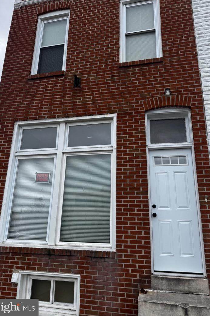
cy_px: 152
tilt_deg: +19.0
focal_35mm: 26
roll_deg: -1.7
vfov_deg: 69.4
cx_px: 108
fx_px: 228
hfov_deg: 49.5
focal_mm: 6.76
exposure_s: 1/2331
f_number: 1.78
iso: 80
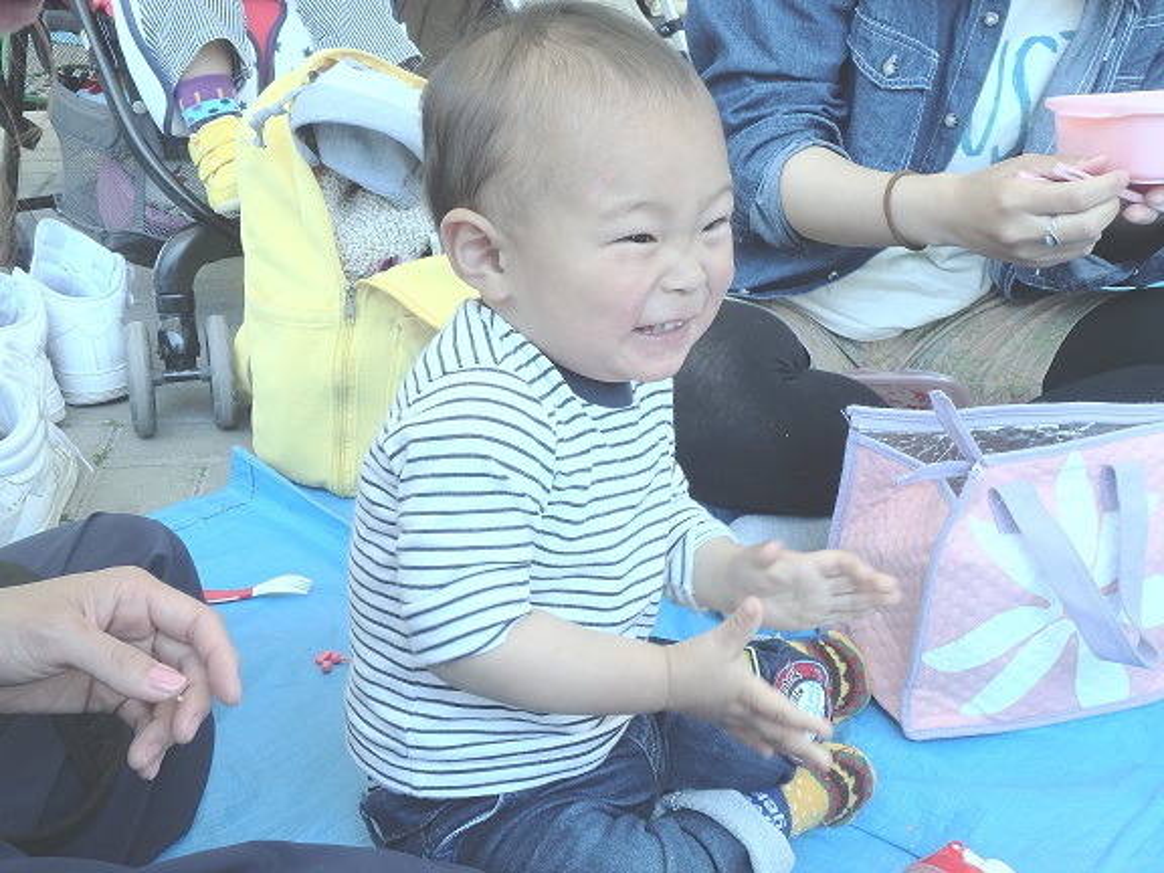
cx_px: 582
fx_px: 1211
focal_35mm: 36
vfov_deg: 39.7
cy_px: 436
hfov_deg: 51.4
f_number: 5
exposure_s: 1/125
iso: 125
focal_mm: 6.4
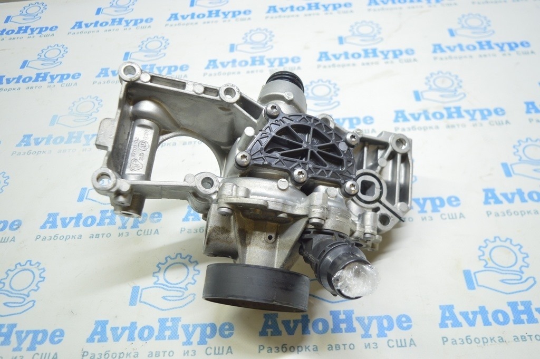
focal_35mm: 34
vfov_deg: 38.3
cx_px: 270
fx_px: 517
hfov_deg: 55.1
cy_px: 180
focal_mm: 23
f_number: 3.8
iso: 400
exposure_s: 1/40
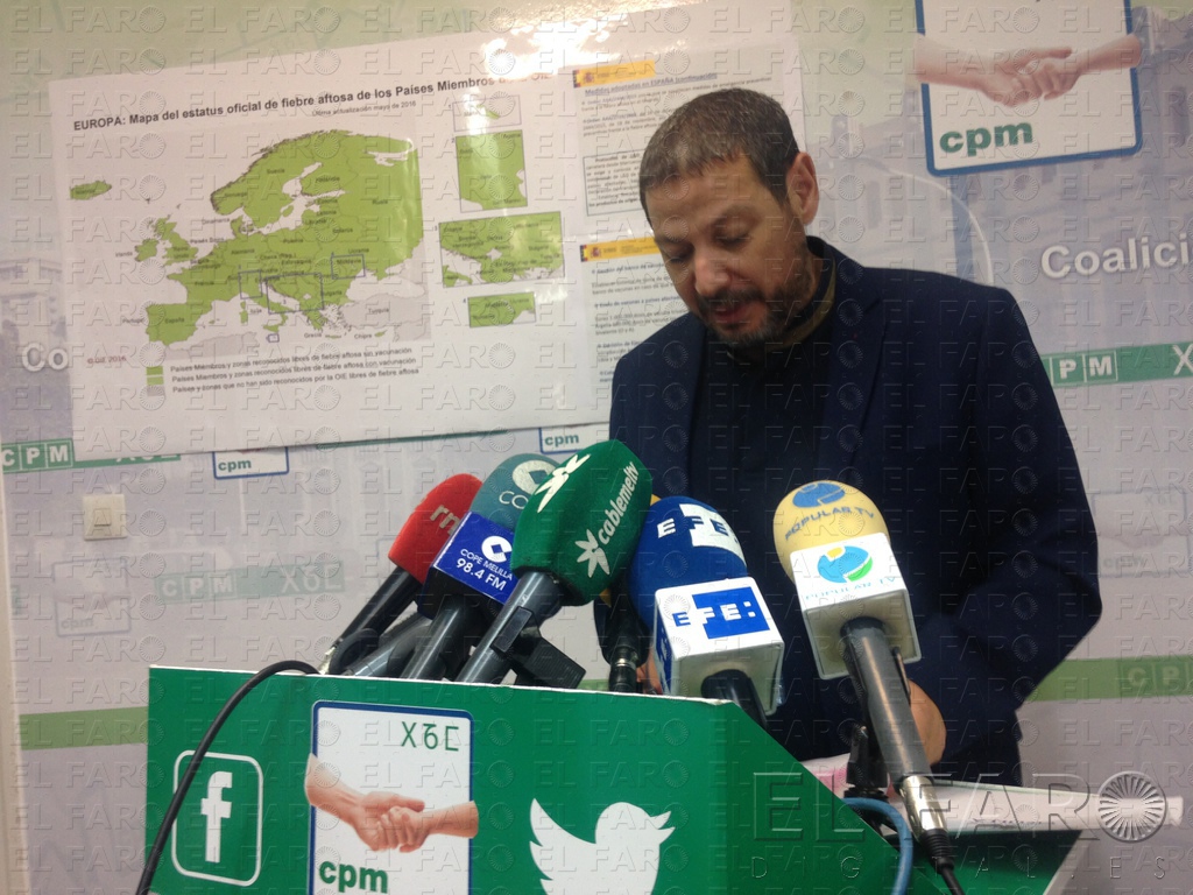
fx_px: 1137
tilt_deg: -1.0
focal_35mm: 33
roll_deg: +3.5
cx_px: 596
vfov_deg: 42.9
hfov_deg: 55.4
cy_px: 448
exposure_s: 1/20
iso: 64
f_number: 2.4
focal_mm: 4.12
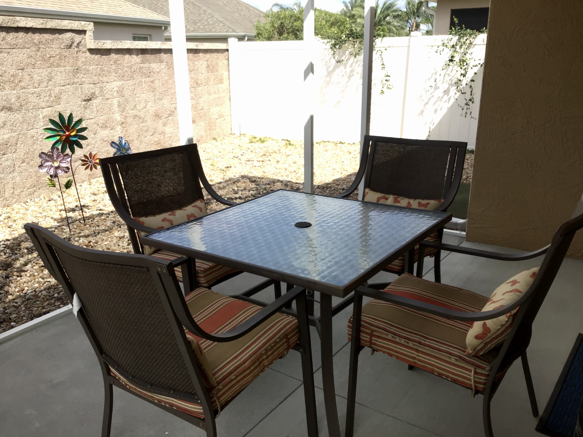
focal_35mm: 31
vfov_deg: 45.4
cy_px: 218
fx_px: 522
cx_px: 292
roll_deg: -0.2
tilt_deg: -19.1
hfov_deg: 58.4
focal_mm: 3.3
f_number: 2.4
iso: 25
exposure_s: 1/433
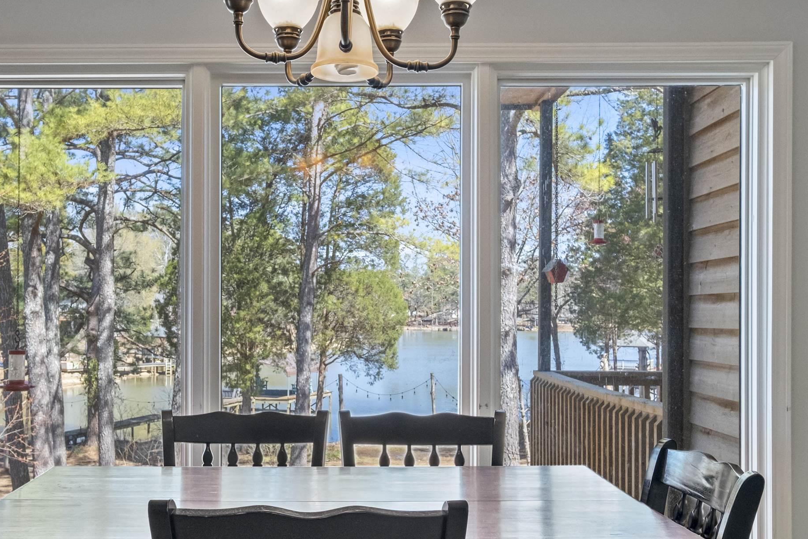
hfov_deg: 46.2
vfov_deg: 31.8
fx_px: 943
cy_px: 328
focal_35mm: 42
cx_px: 335
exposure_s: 1/25
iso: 800
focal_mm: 16.6
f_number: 7.1
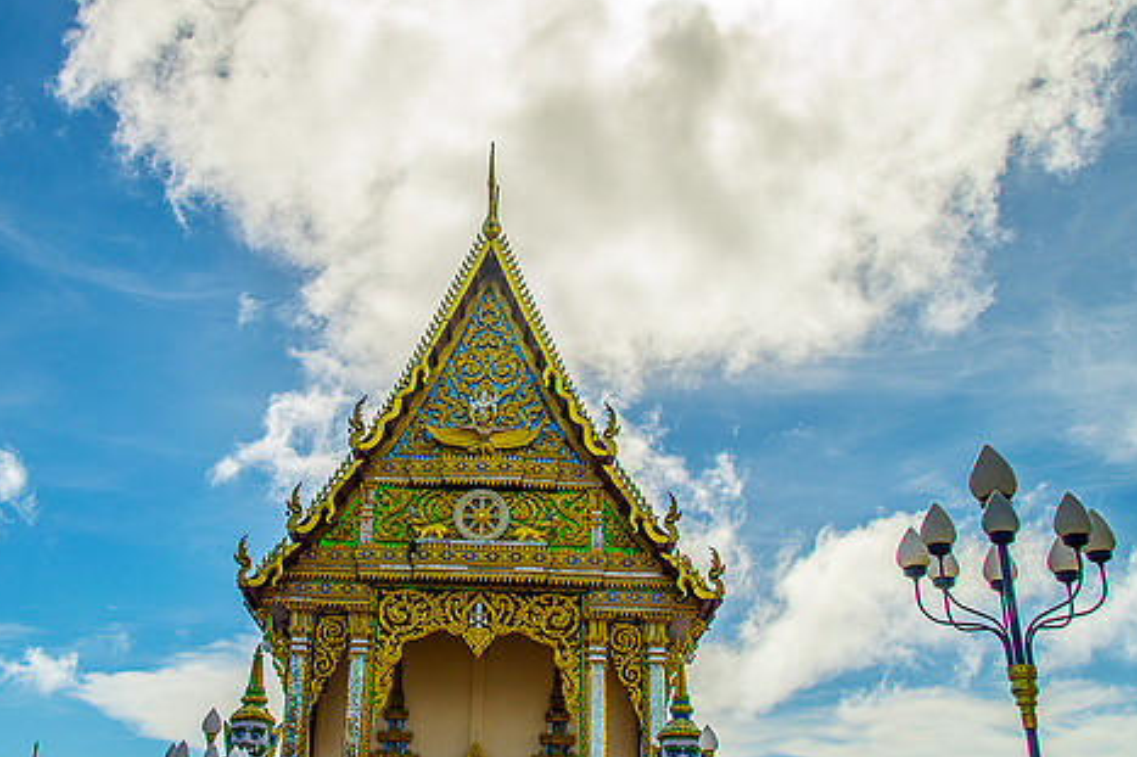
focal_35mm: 41
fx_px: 1294
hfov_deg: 47.2
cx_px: 472
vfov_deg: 32.6
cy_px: 372
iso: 100
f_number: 8
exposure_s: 1/640
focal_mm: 22
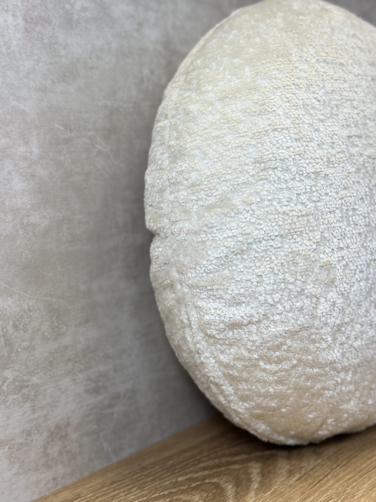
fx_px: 695
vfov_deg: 39.7
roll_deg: +3.4
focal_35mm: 48
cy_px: 251
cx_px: 188
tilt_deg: -5.5
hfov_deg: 30.3
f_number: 1.78
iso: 80
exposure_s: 1/270
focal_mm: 6.86
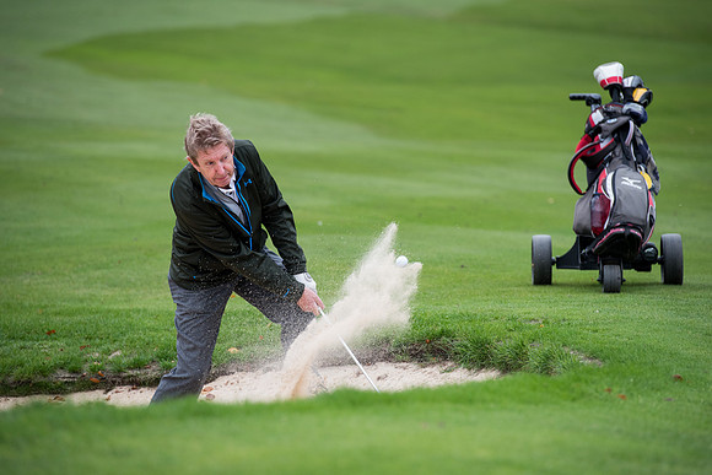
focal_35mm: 200
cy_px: 238
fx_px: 3956
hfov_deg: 10.3
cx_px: 356
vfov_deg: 6.9
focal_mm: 200
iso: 640
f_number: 4
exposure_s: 1/1600
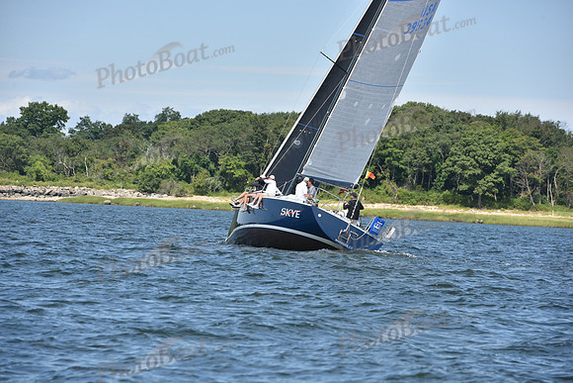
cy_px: 192
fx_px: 3184
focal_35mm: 200
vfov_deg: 6.9
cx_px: 286
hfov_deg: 10.3
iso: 320
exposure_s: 1/1000
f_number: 9
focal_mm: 200
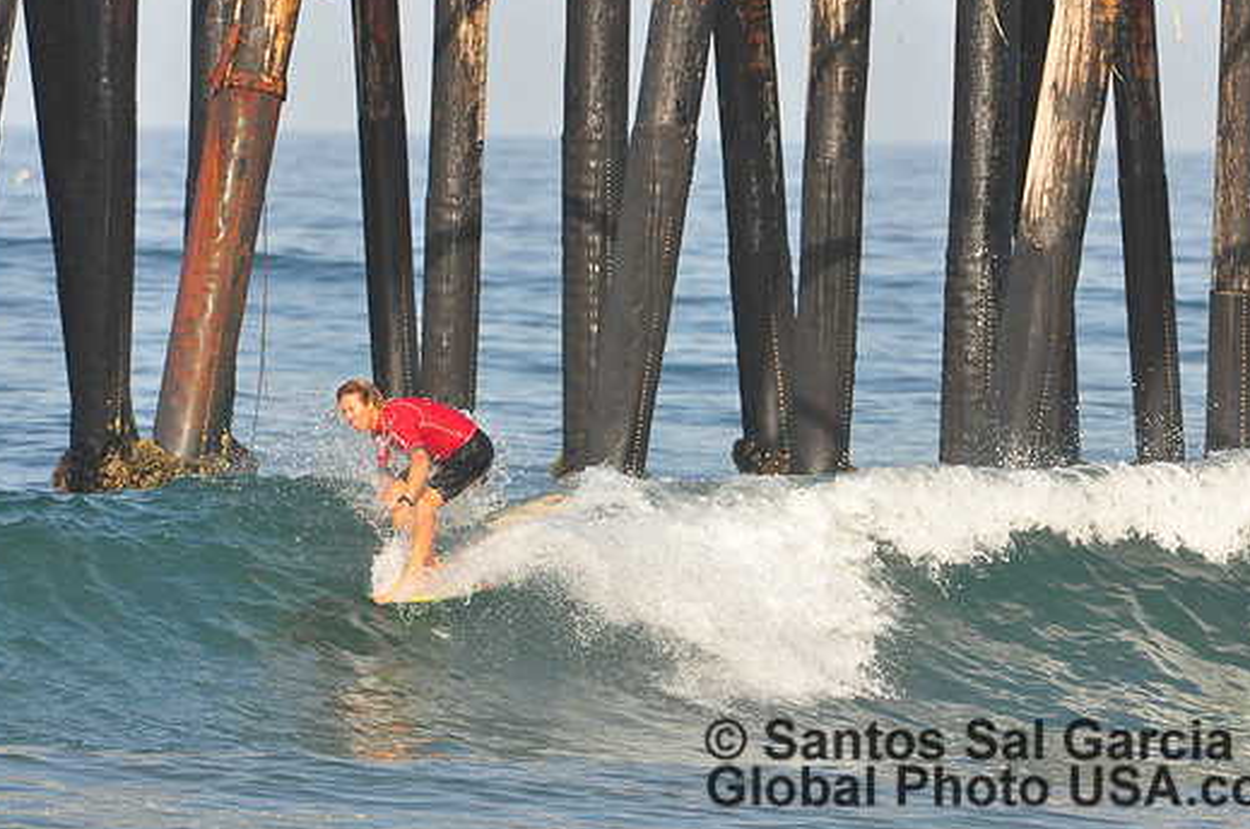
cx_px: 667
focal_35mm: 922
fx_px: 31955
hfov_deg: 2.2
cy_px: 411
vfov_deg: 1.5
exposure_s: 1/1250
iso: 1250
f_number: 10
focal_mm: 550
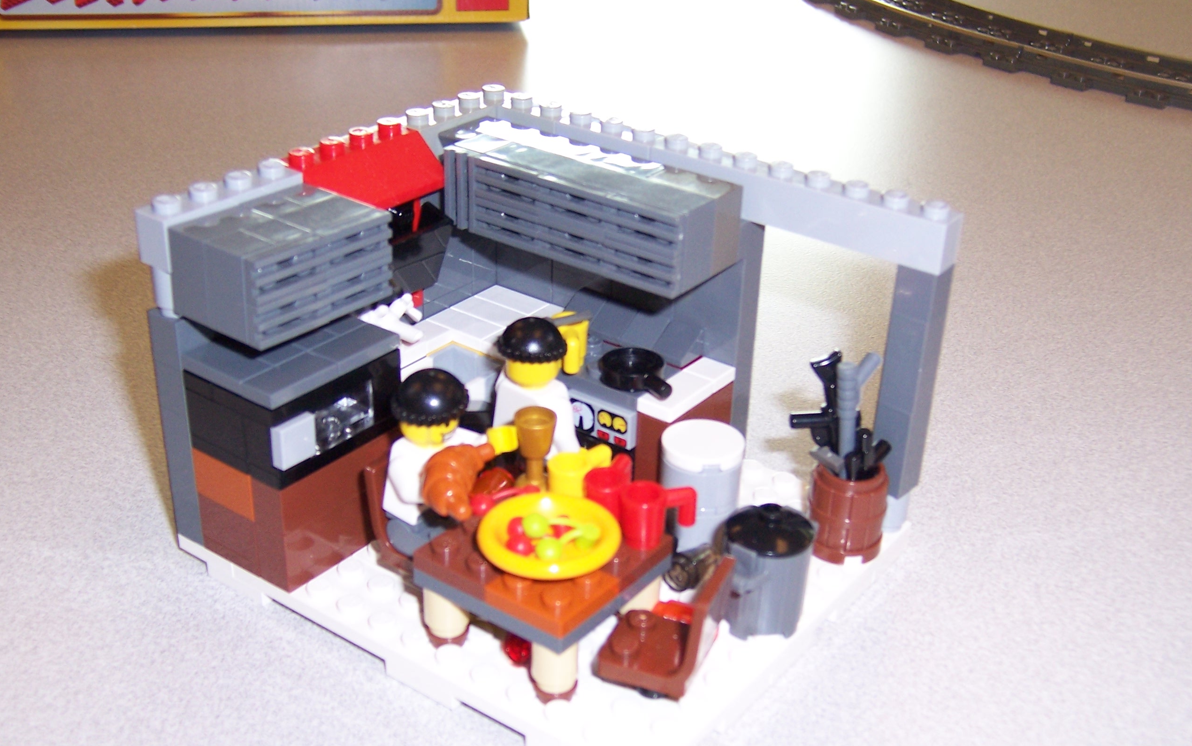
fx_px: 1397
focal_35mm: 43
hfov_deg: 46.2
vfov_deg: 29.8
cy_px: 423
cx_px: 603
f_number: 3.4
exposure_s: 1/90
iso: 140
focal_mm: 6.7
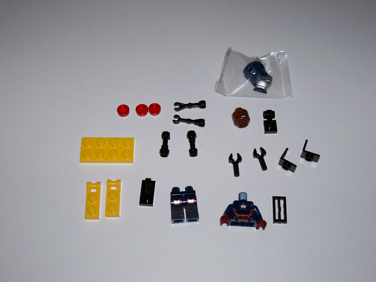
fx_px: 576
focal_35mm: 53
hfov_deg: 36.2
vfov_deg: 27.5
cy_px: 141
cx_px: 188
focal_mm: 8.7
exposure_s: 1/73.3
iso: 80
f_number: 3.2
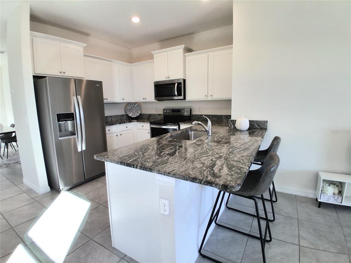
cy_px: 132
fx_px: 172
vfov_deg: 74.7
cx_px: 176
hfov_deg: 91.0
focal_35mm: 17
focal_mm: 1.4
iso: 50
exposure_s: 1/149
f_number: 2.2
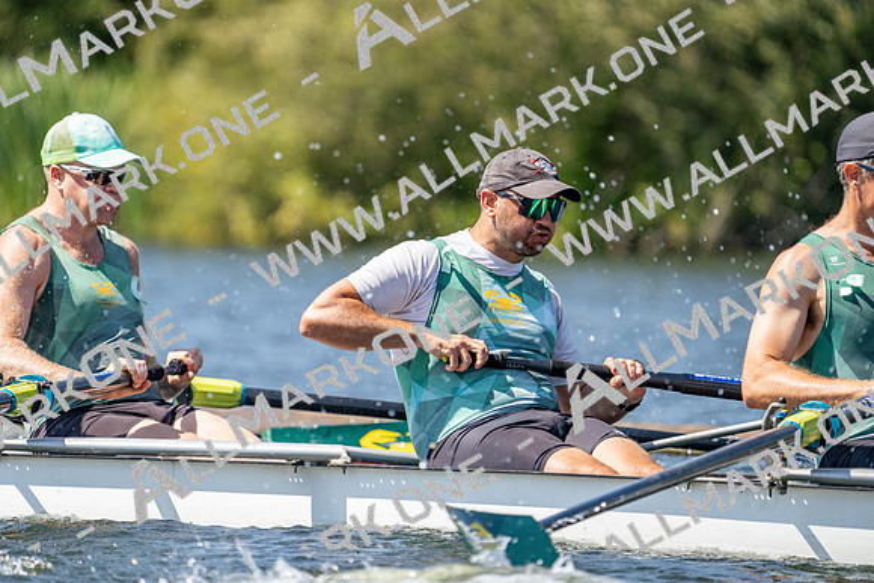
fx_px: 13428
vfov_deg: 2.5
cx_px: 437
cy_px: 292
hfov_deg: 3.7
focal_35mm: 553
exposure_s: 1/2000
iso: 500
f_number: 6.3
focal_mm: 553
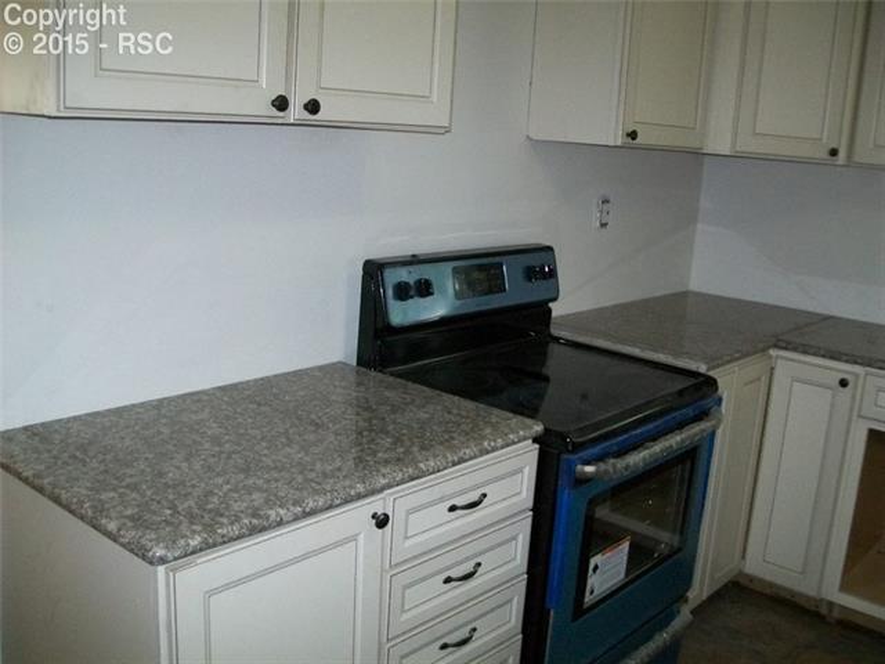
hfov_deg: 51.4
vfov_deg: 39.7
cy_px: 332
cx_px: 442
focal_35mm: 36
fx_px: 920
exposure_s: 1/60
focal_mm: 6
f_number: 2.7
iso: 160
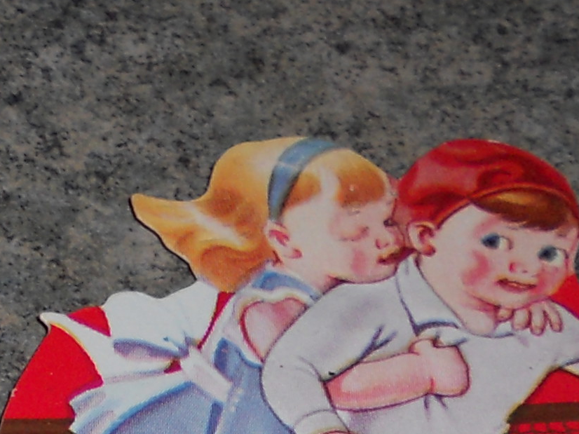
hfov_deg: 11.6
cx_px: -526
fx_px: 2592
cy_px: 548
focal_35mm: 155
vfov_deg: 9.4
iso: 80
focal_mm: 5.8
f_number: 8.8
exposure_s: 1/25
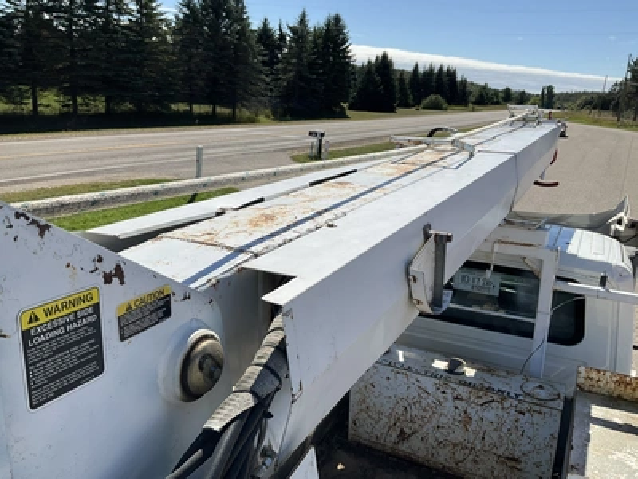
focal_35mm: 29
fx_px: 534
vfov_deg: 48.2
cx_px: 319
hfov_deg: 61.7
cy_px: 240
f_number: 1.8
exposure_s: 1/2801
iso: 25
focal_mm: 3
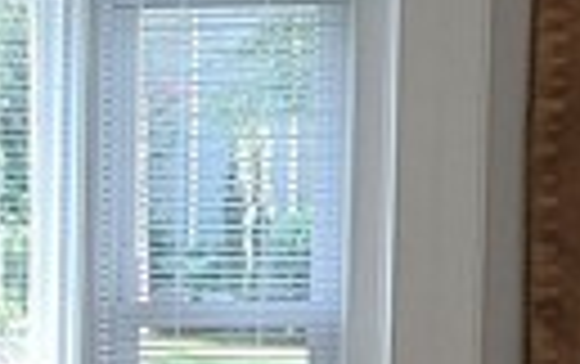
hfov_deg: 9.5
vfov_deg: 5.9
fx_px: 3466
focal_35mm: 219
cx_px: -90
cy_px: 741
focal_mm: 5.4
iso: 125
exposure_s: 1/60
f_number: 1.8
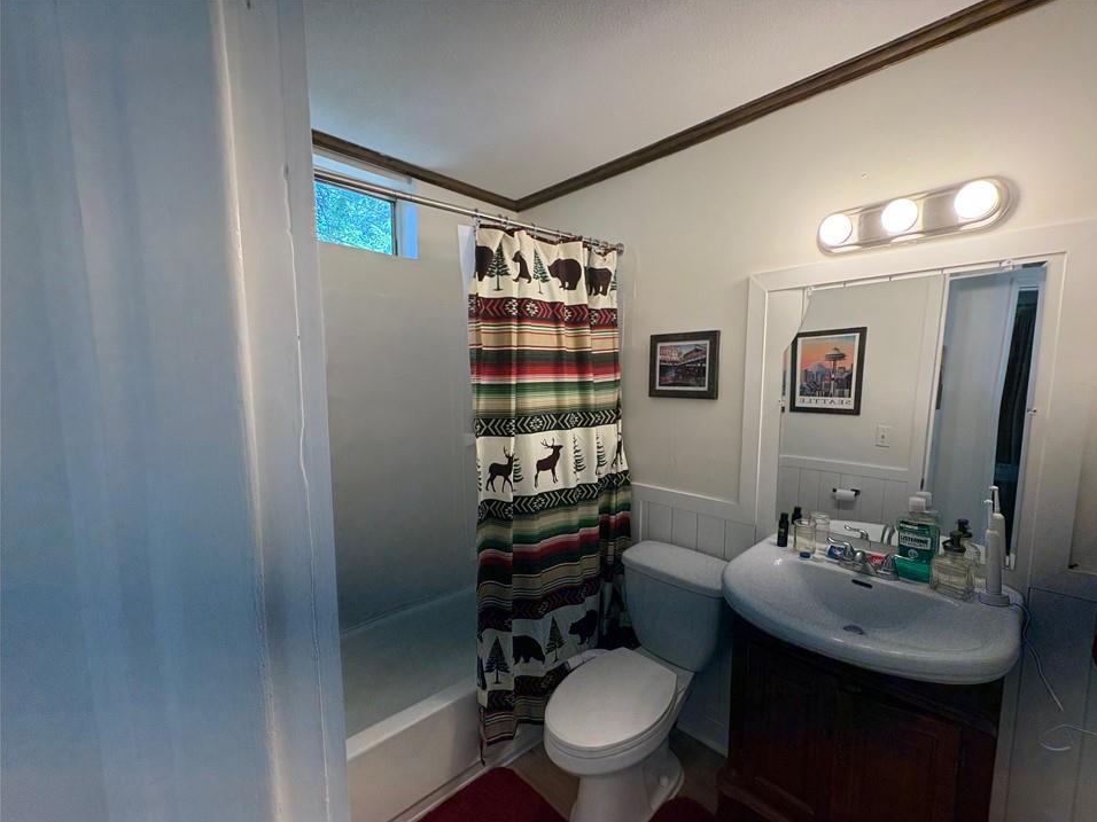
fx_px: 475
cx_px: 586
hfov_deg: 98.0
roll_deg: -0.1
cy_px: 437
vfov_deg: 81.7
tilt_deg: -6.7
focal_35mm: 15
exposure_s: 1/120
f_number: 2.2
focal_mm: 2.22
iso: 250
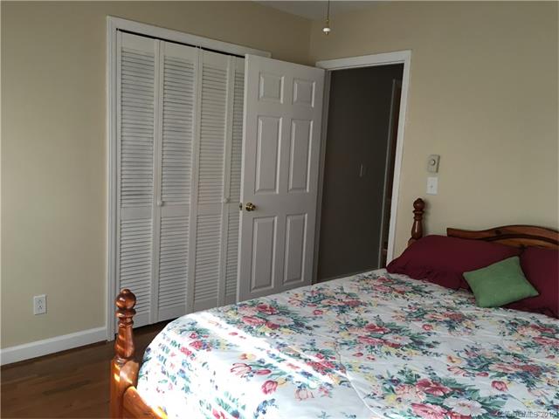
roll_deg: -1.7
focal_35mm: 29
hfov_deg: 61.7
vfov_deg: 48.2
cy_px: 210
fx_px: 468
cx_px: 280
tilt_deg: -6.7
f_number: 2.2
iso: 50
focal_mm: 4.15
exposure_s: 1/30
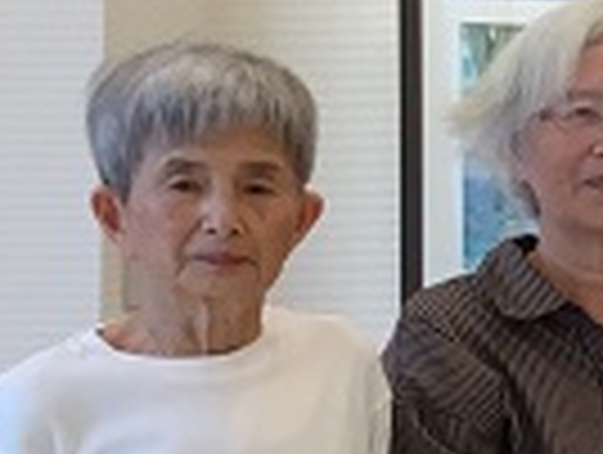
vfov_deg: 8.0
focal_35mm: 185
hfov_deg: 9.0
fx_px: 3228
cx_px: 1701
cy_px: 485
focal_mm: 3.3
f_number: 2.4
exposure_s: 1/60
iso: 32
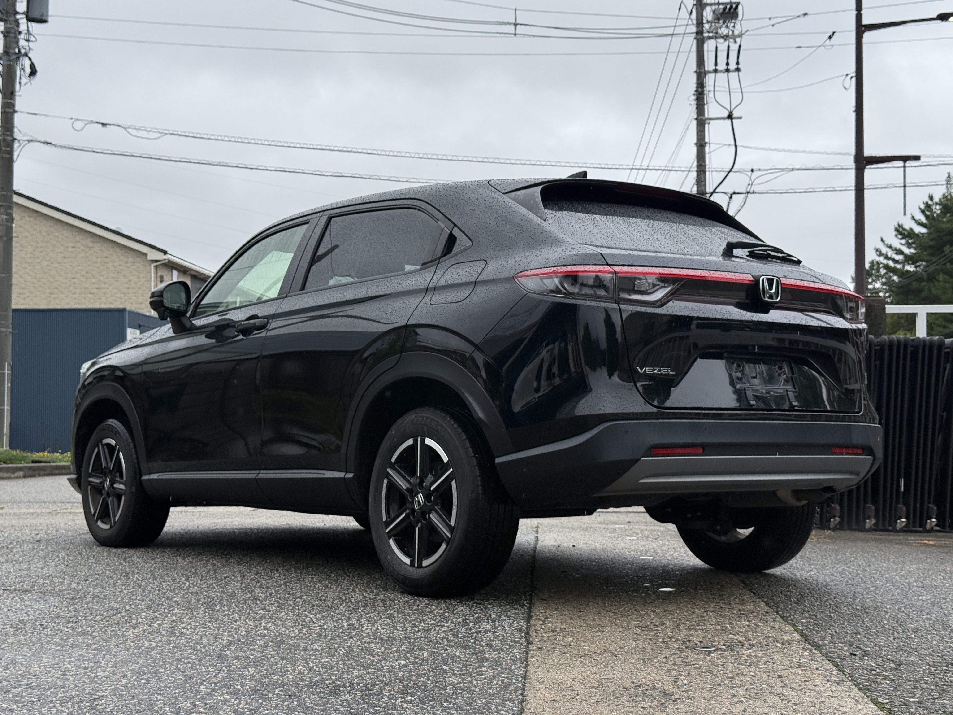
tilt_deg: +2.4
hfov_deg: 39.7
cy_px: 358
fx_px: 1321
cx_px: 476
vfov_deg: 30.3
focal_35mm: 48
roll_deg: +0.1
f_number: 1.78
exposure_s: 1/794
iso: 80
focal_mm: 6.76
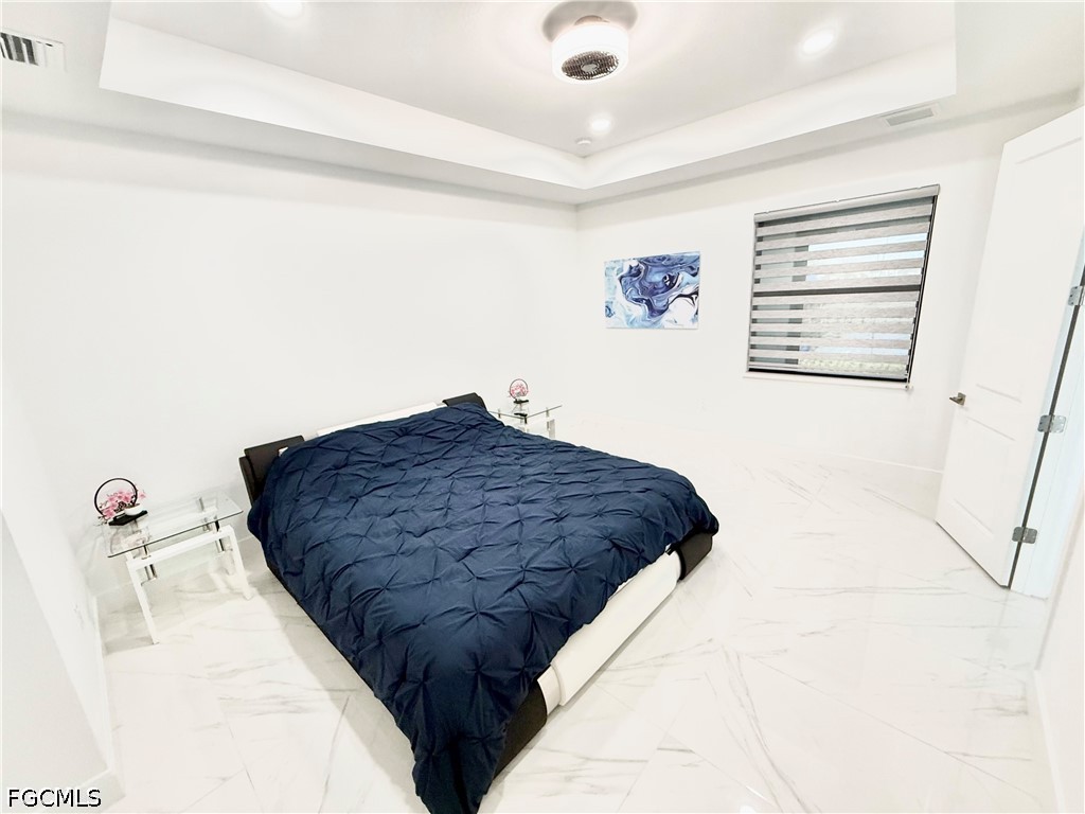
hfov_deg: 102.1
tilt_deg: -14.2
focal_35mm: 14
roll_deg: +3.2
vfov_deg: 85.7
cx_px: 542
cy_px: 407
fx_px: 439
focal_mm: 2.22
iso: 250
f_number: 2.2
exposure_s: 1/120
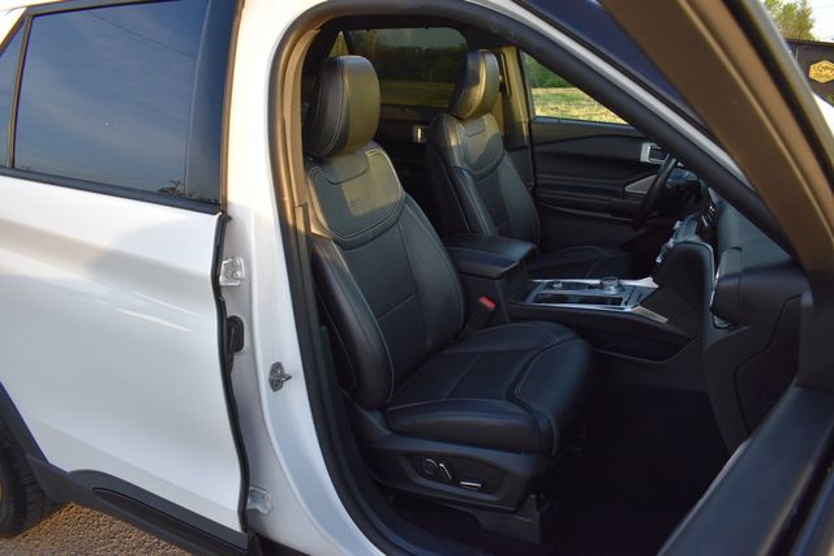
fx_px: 626
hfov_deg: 67.4
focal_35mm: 27
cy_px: 278
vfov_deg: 48.0
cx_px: 417
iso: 400
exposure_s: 1/250
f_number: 4.5
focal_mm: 18
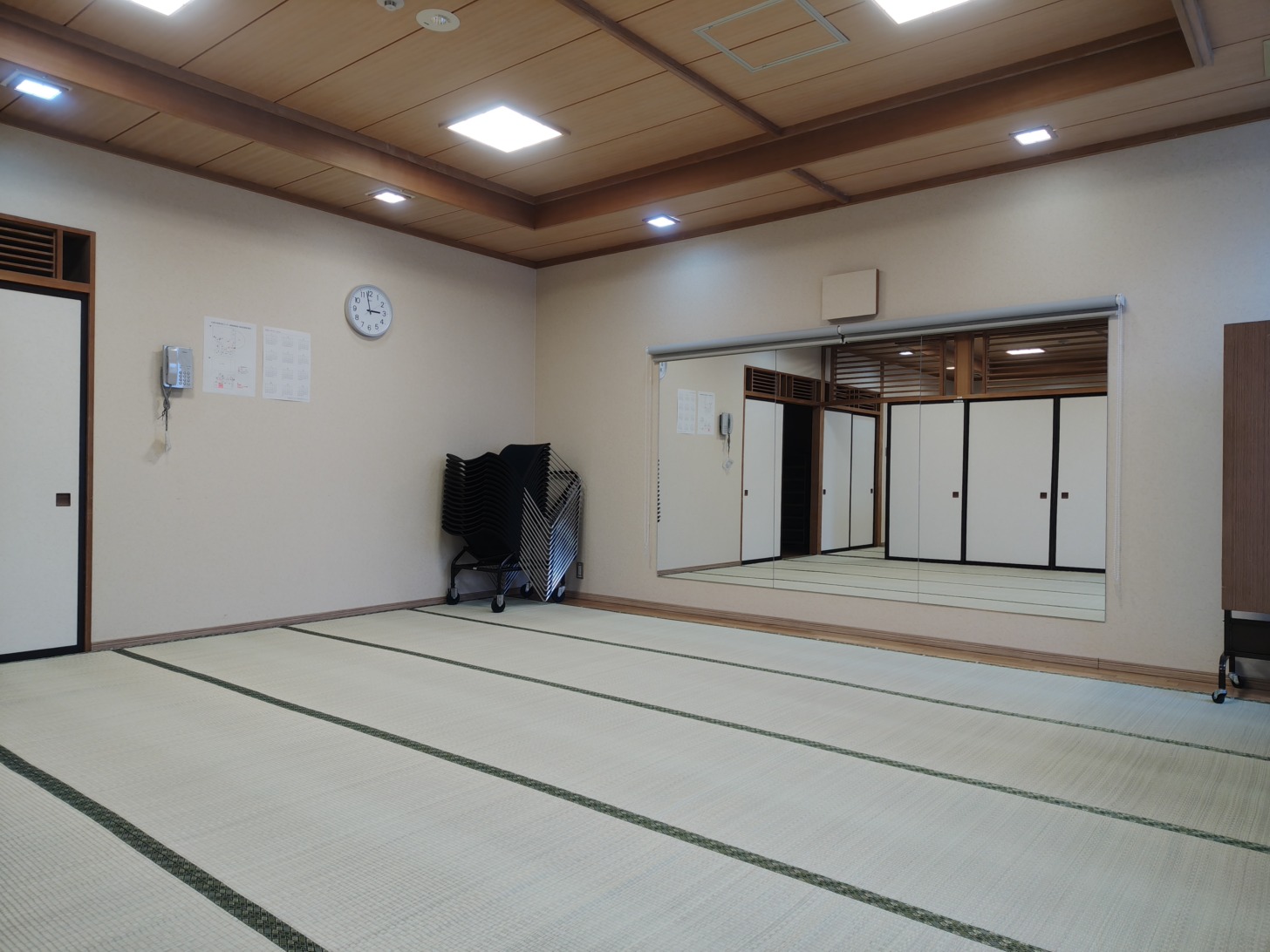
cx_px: 635
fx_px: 844
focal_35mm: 23
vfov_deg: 58.9
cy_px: 476
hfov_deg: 73.9
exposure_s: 1/100
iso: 211
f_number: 1.88
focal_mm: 5.56
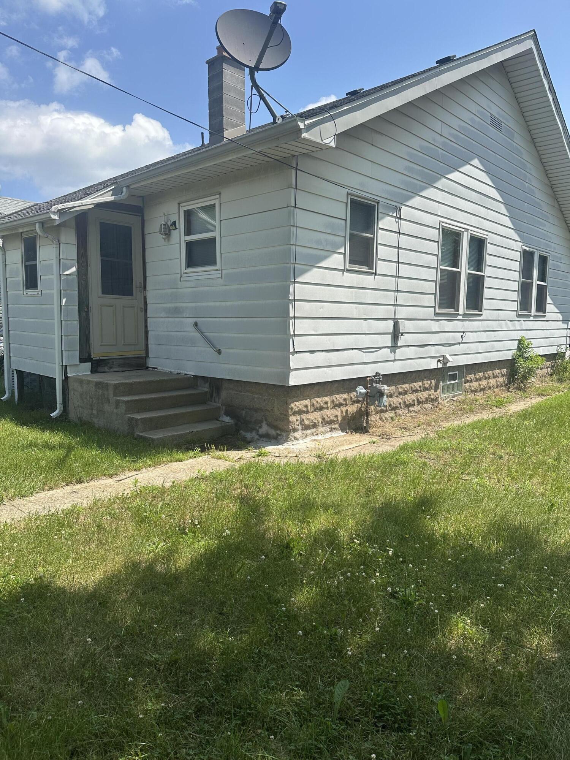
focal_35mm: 24
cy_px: 380
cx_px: 285
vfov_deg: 71.6
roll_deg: -1.0
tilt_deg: -7.4
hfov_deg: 56.8
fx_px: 527
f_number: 1.78
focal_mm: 6.86
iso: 80
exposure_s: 1/3472
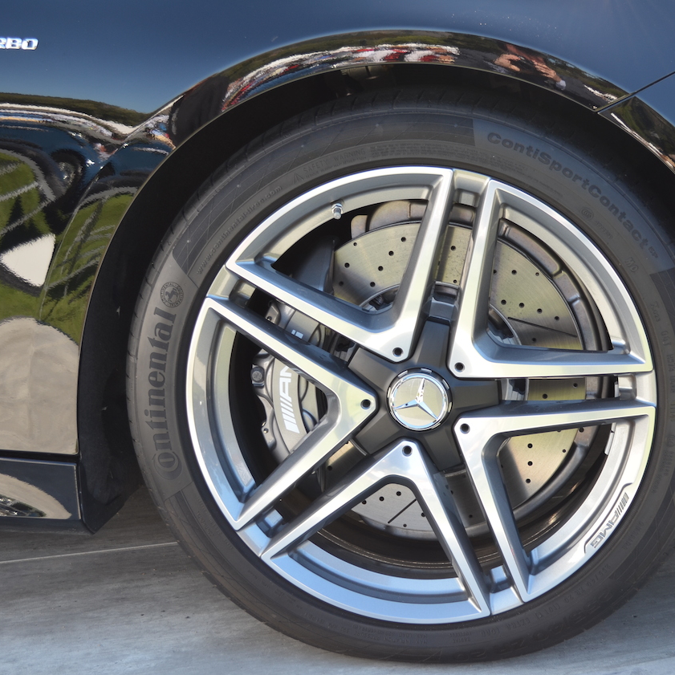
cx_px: 436
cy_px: 340
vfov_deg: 27.7
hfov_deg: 27.6
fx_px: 1368
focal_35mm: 62
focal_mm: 32
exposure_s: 1/125
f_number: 5.6
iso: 200
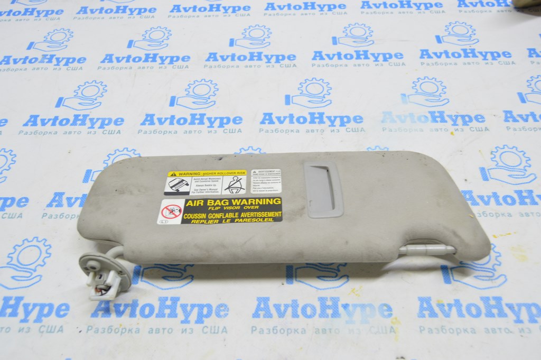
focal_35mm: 30
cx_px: 270
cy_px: 180
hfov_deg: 62.0
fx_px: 450
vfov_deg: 43.5
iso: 400
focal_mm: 20
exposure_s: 1/20
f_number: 5.6
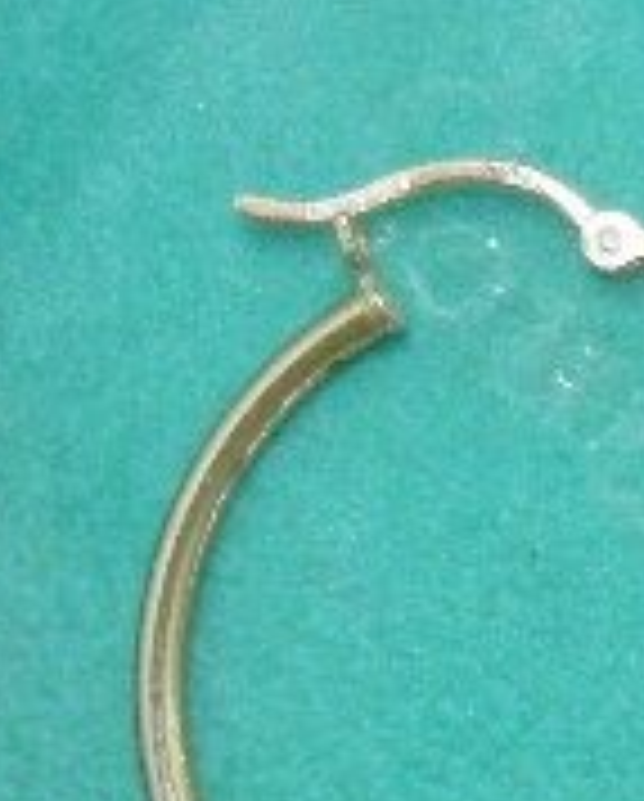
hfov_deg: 8.3
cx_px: 1018
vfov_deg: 10.5
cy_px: 788
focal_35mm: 182
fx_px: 4325
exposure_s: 1/30
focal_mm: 9.3
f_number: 7.8
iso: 767
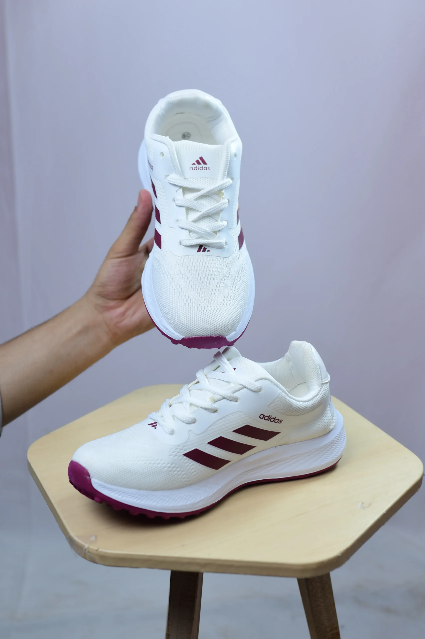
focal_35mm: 52
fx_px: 922
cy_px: 320
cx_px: 212
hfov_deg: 26.0
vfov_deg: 38.2
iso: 160
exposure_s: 1/125
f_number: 3.5
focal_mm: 35
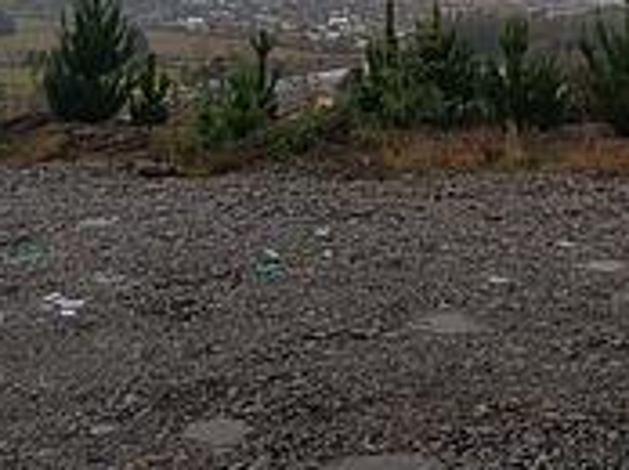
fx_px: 1071
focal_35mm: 59
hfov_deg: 30.4
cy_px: -65
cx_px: 634
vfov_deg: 23.1
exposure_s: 1/101
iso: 91
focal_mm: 5.59
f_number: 1.88
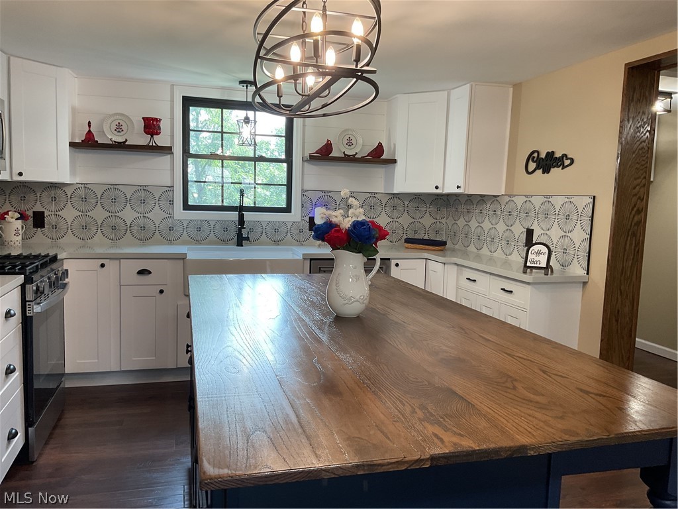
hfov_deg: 61.7
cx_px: 339
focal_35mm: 29
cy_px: 254
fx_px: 568
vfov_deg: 48.2
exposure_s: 1/60
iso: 40
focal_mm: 3
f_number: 1.8
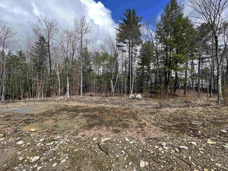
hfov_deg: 106.2
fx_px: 86
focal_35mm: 13
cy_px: 86
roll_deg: -2.0
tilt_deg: +1.2
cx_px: 114
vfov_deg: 89.9
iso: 32
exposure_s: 1/747
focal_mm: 1.57
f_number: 1.8
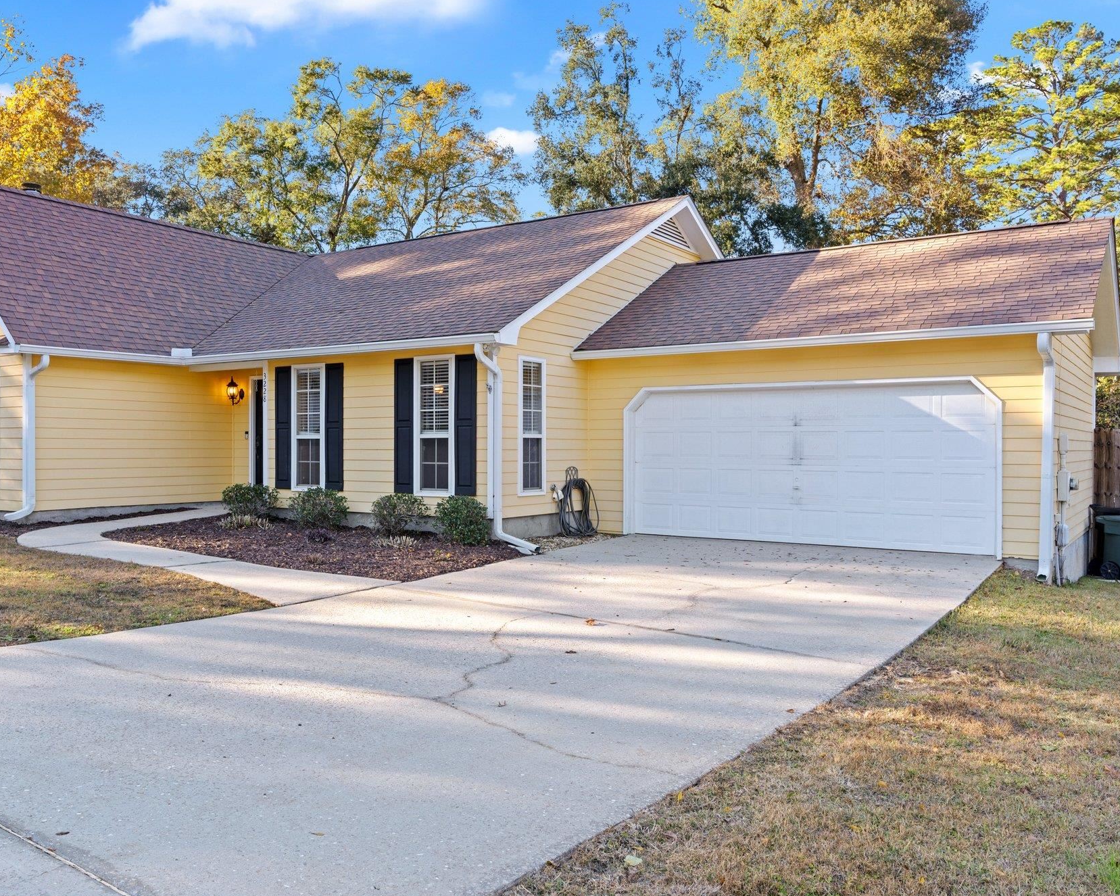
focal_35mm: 29
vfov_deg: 50.0
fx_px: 961
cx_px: 473
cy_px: 446
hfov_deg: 60.2
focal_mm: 25
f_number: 9
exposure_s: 1/6
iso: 100
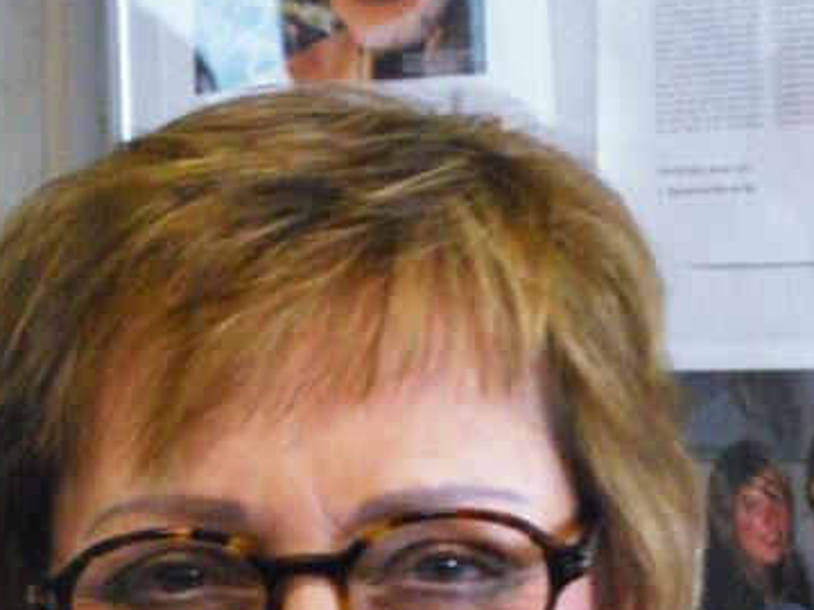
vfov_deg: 8.9
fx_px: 3809
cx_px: -67
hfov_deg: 12.0
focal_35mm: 162
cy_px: 933
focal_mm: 30
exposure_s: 1/25
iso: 1600
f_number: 4.8
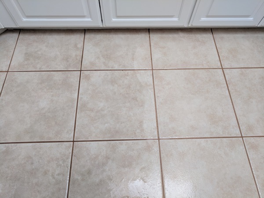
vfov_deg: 53.1
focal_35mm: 26
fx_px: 198
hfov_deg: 67.3
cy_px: 99
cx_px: 132
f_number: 2
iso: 67
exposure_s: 1/120
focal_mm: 4.67
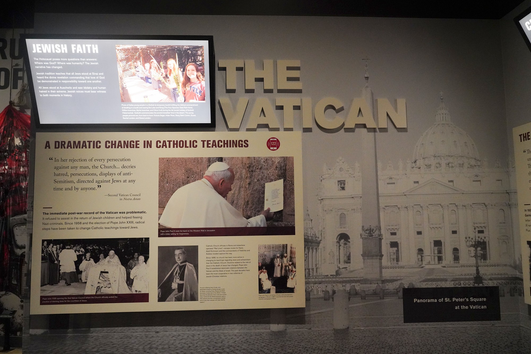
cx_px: 266
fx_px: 413
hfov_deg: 65.5
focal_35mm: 28
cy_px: 177
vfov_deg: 46.4
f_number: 6.3
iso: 8000
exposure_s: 1/100
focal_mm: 28
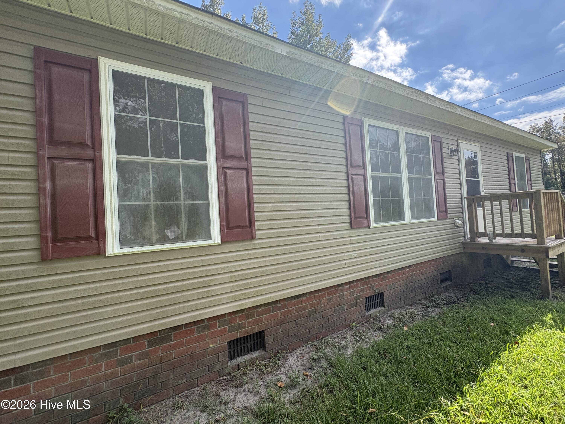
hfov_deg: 102.1
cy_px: 212
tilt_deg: +1.6
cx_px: 282
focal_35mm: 14
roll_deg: +5.0
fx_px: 229
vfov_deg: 85.7
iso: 40
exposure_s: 1/620
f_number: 2.2
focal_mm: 2.22
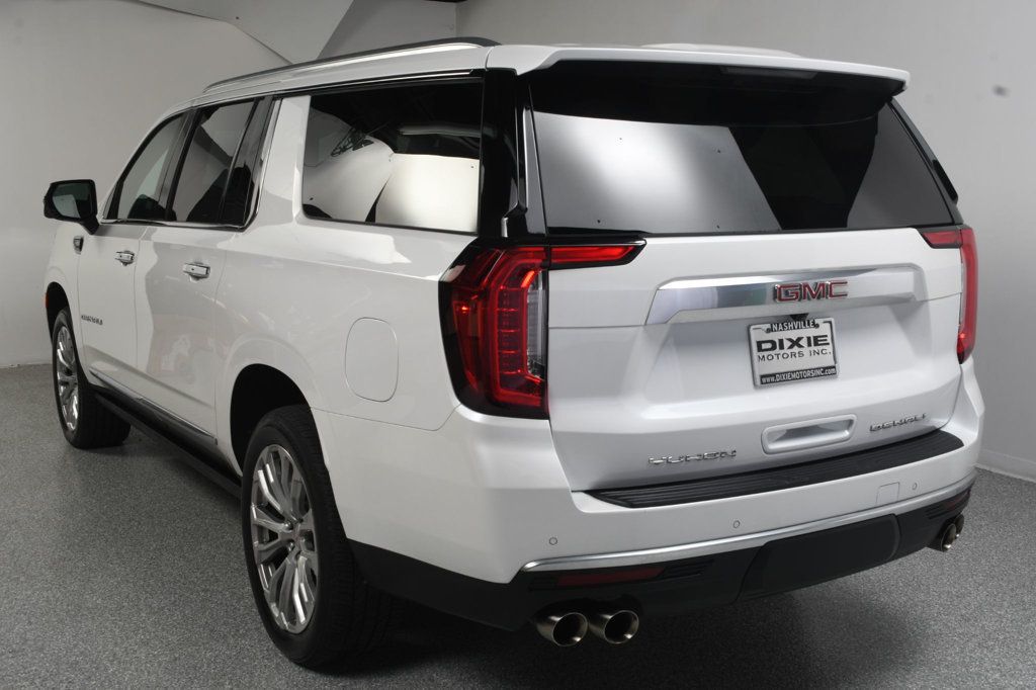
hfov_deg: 49.6
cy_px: 345
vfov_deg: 34.2
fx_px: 1122
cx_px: 518
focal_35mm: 39
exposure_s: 1/160
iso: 100
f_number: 13
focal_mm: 26
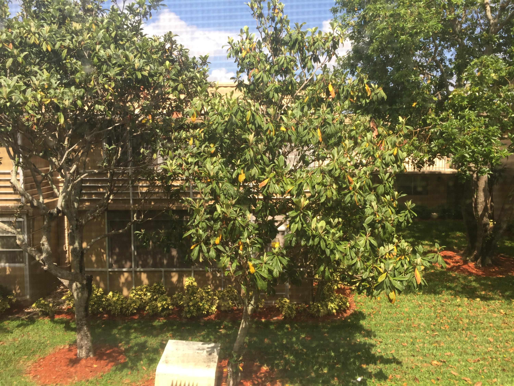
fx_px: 431
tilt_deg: -6.5
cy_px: 193
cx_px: 257
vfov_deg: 48.2
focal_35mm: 29
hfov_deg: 61.7
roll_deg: -0.1
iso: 32
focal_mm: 4.15
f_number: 2.2
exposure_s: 1/120
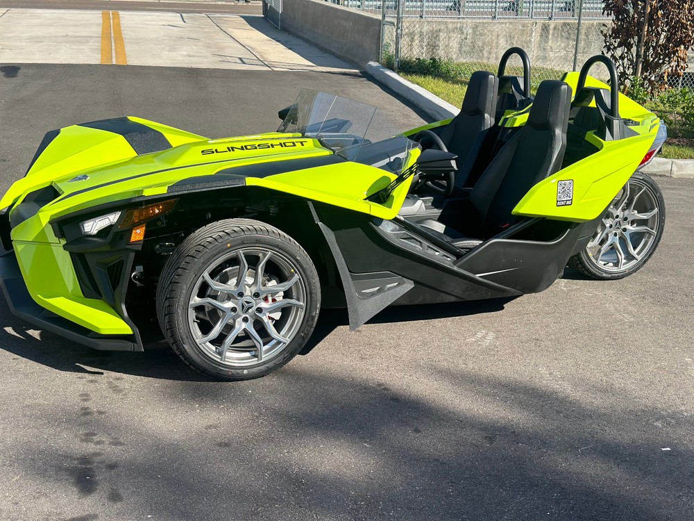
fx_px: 962
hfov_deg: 39.7
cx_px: 347
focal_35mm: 48
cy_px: 260
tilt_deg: -15.8
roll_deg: -0.7
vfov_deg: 30.3
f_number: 1.78
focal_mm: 6.86
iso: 100
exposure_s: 1/3367
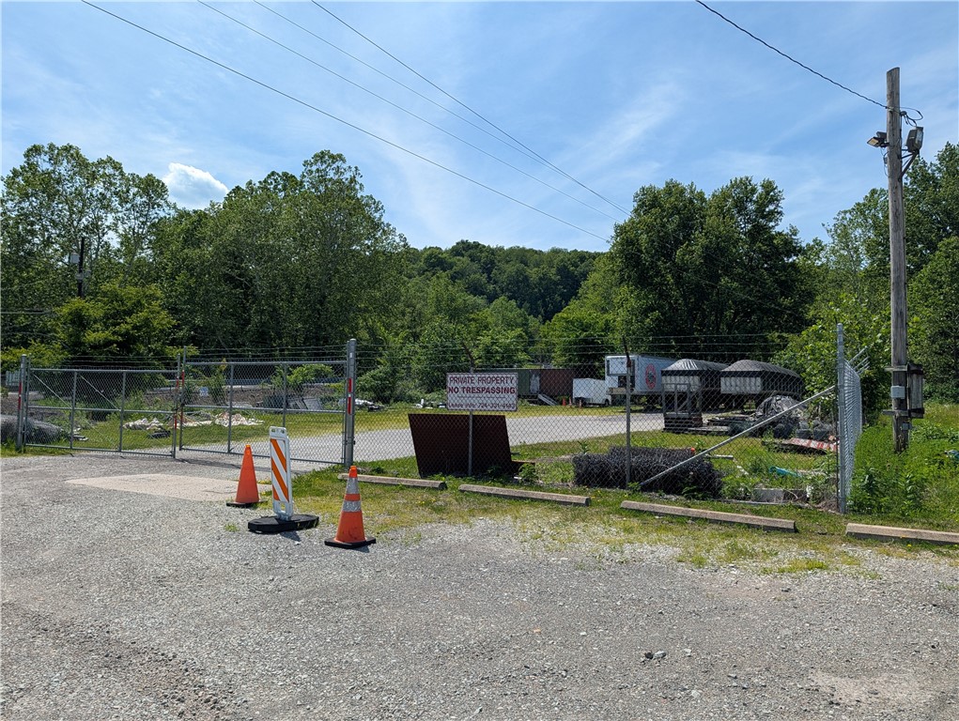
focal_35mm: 24
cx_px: 480
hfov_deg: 71.5
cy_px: 360
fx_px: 666
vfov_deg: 56.9
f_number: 1.68
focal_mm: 6.9
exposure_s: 1/1383
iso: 21
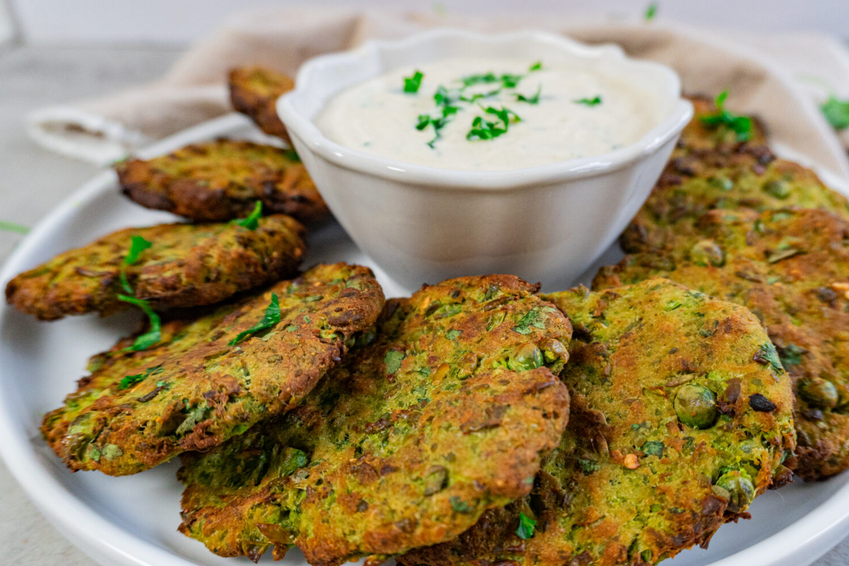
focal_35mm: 31
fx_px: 731
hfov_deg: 60.2
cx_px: 464
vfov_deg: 42.2
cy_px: 330
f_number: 4
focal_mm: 16
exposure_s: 1/160
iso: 1000
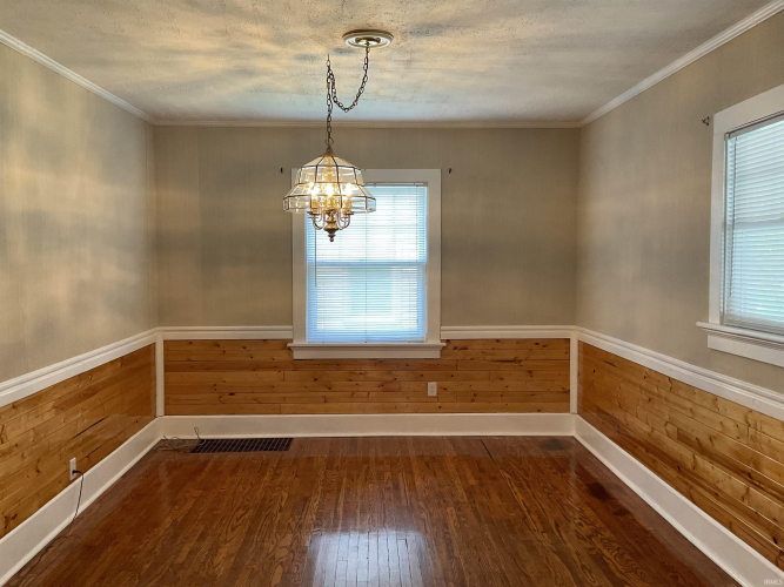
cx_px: 392
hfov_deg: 61.7
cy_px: 294
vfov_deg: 48.2
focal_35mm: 29
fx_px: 657
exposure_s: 1/60
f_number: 1.8
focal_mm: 3
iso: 125
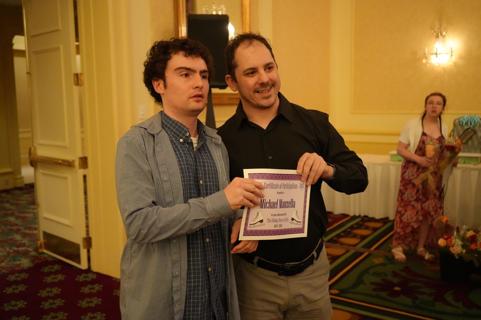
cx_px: 240
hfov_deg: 55.8
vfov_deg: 38.9
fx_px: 454
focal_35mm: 34
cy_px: 160
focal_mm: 34
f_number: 4
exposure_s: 1/160
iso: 10000
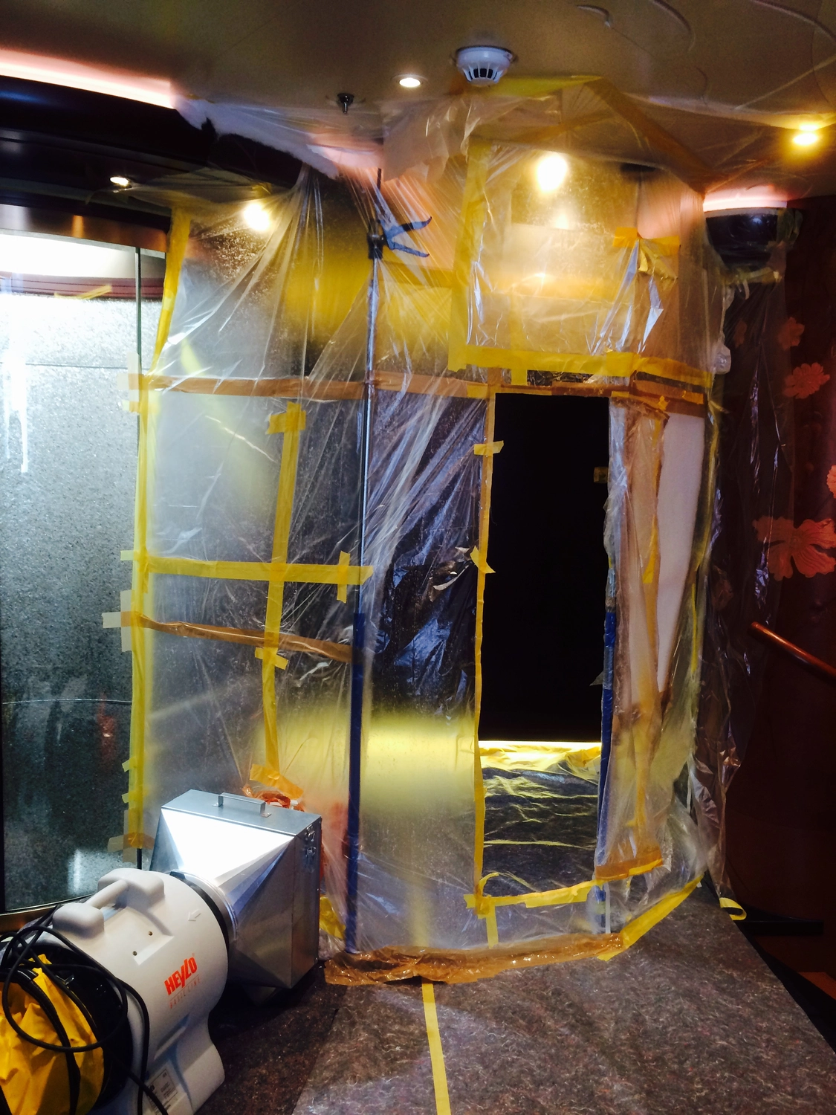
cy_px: 558
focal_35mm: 29
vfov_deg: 61.7
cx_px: 418
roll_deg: -1.9
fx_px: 934
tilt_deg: -7.9
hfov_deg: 48.2
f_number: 2.2
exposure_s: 1/33
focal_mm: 4.15
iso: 64
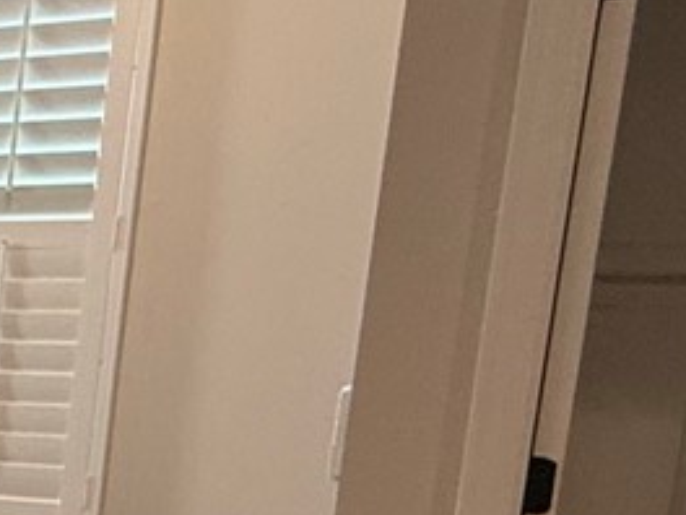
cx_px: -954
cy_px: 559
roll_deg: -0.1
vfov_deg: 16.8
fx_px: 1684
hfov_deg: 14.7
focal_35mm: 85
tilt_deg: -9.8
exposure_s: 1/120
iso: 200
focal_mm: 2.22
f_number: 2.2
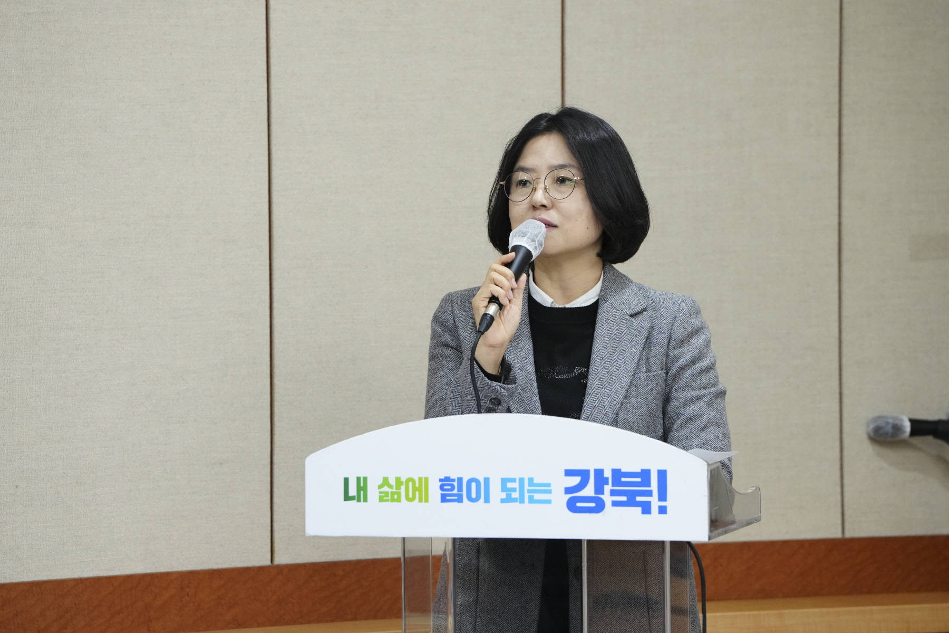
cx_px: 474
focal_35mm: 200
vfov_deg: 6.9
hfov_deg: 10.3
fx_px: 5272
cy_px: 316
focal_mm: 200
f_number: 5.6
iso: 4000
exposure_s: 1/160
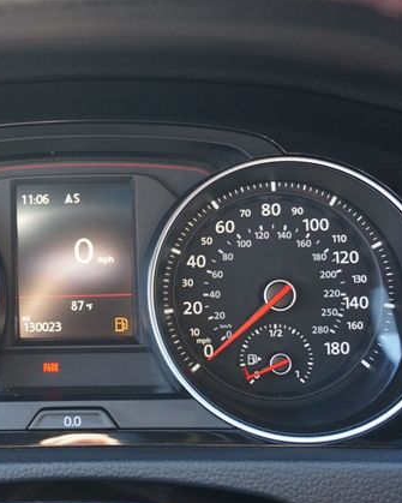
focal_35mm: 54
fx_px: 799
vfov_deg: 34.9
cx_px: 62
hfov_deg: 27.5
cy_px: 253
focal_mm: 25
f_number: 4.5
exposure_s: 1/60
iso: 500
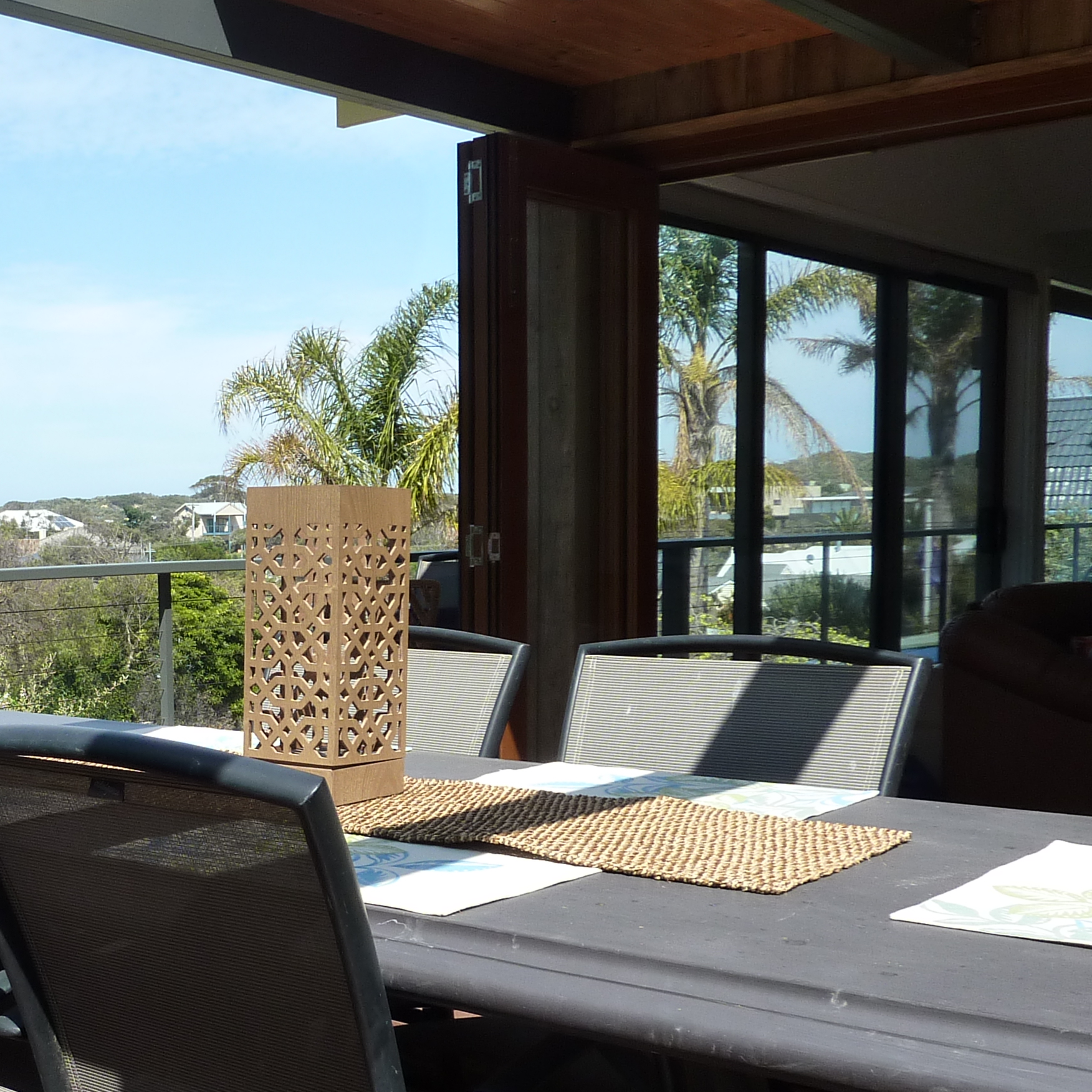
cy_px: 722
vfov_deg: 36.4
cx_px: 133
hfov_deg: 34.9
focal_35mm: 46
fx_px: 1642
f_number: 4
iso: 125
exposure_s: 1/400
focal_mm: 4.1
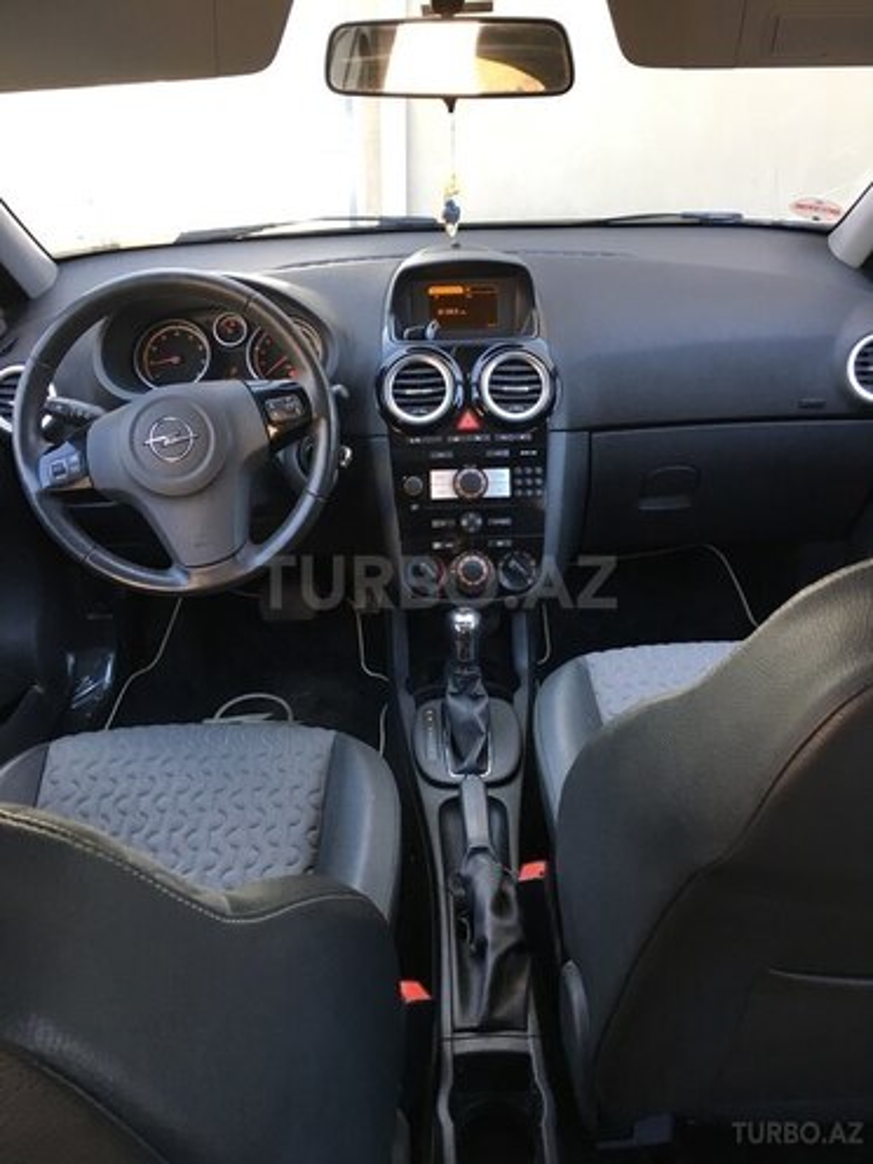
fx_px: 975
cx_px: 436
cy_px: 582
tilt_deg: -28.9
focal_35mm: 29
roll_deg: +0.2
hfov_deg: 48.2
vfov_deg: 61.7
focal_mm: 4.15
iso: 25
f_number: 2.2
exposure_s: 1/33
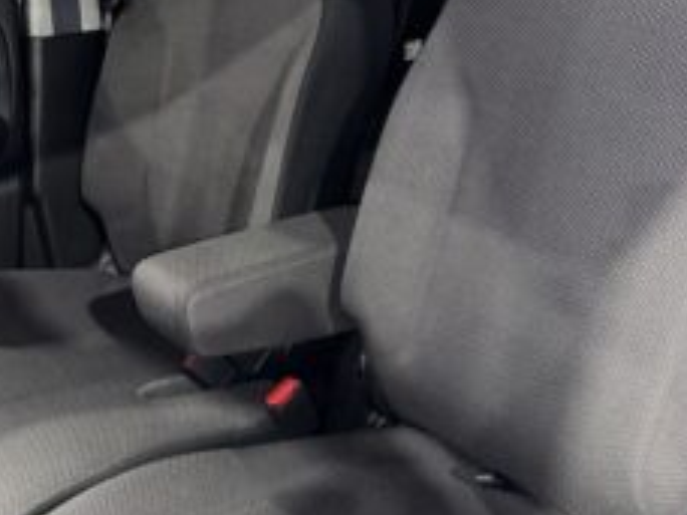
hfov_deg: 46.8
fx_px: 794
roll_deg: +0.7
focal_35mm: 40
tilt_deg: -25.7
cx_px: 362
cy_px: 270
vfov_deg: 36.0
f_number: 1.6
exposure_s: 1/6
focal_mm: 5.96
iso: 100
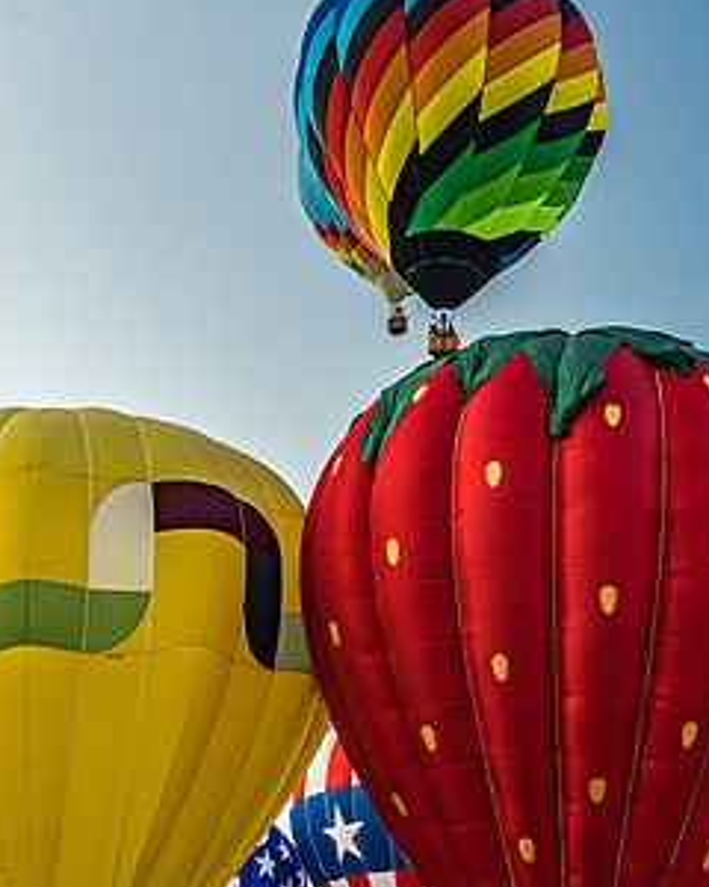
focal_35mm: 49
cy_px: 442
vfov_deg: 38.0
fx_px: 1285
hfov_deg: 29.9
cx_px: 591
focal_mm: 18
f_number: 5.6
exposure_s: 1/200
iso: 400
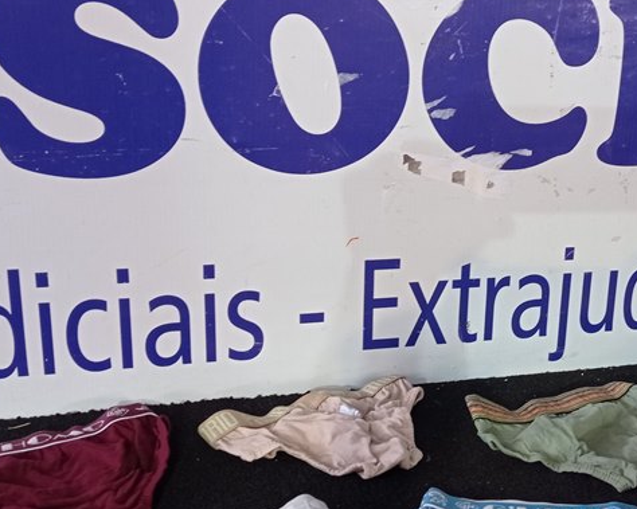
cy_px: 278
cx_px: 439
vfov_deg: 25.8
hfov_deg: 31.6
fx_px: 1112
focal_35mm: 59
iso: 213
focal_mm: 4.7
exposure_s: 1/40
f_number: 1.79
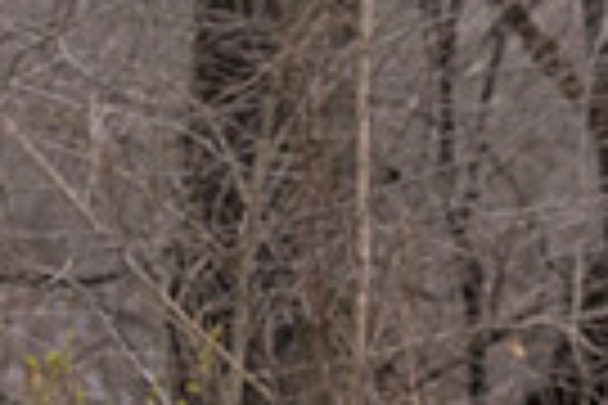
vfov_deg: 2.1
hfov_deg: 3.1
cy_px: 848
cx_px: 239
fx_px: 11230
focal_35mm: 665
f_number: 5
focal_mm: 155
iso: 2000
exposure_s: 1/1600
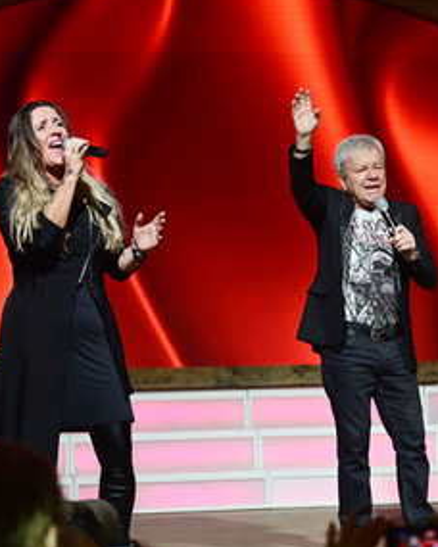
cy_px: 278
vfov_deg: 18.5
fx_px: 1685
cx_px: 358
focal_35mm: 104
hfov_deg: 14.7
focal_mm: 70
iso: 900
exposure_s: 1/250
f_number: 3.2
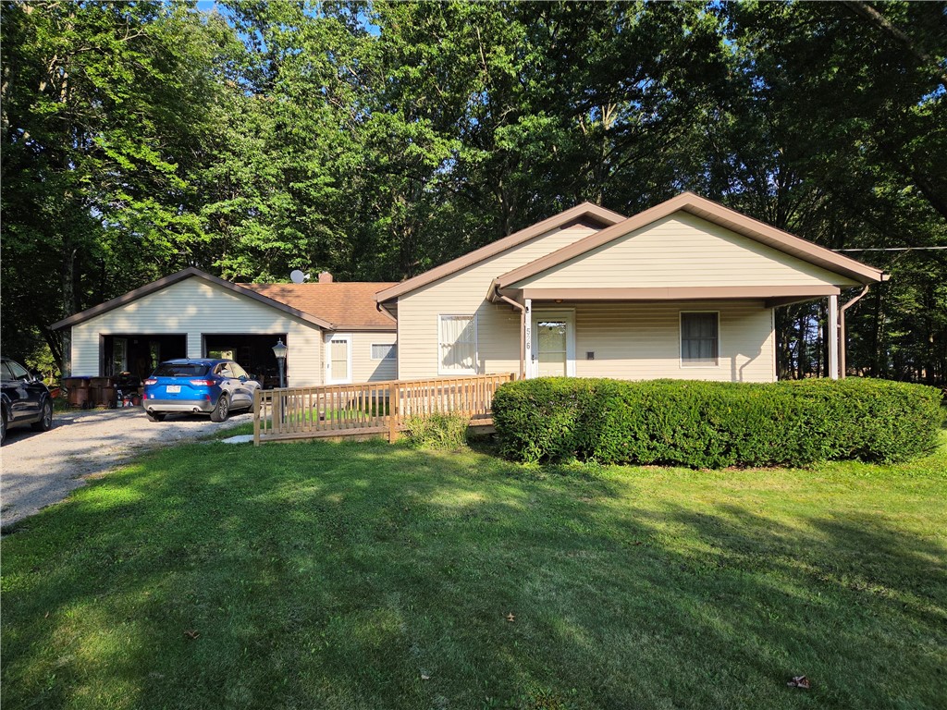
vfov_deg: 58.9
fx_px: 629
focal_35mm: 23
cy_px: 355
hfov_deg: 73.9
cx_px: 474
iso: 80
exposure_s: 1/4770
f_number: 1.8
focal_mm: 5.4
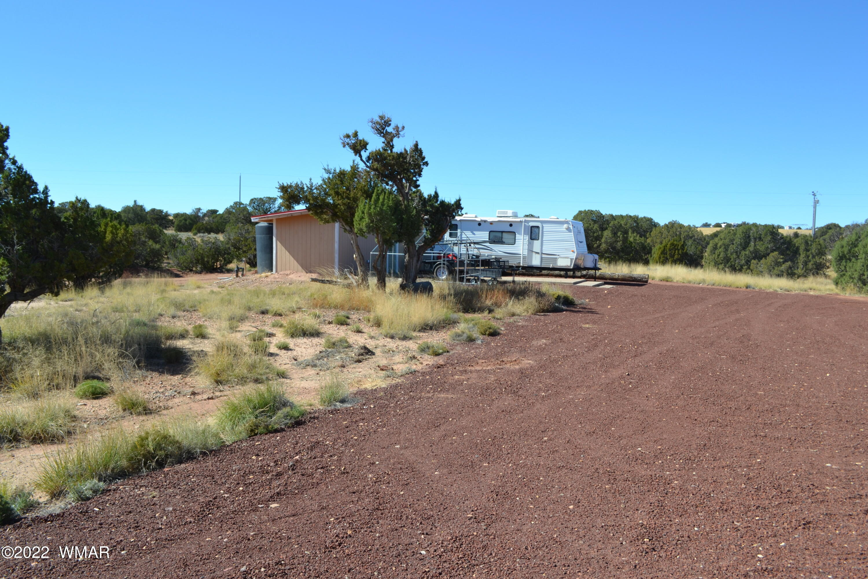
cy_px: 290
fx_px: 723
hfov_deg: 61.9
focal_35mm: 30
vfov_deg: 43.6
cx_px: 434
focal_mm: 20
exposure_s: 1/250
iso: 100
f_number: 8
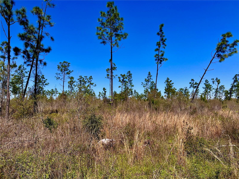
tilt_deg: +5.0
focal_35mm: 26
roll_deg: +0.7
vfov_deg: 53.1
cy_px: 90
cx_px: 120
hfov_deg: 67.3
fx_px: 180
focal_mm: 5.1
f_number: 1.6
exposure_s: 1/3623
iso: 50
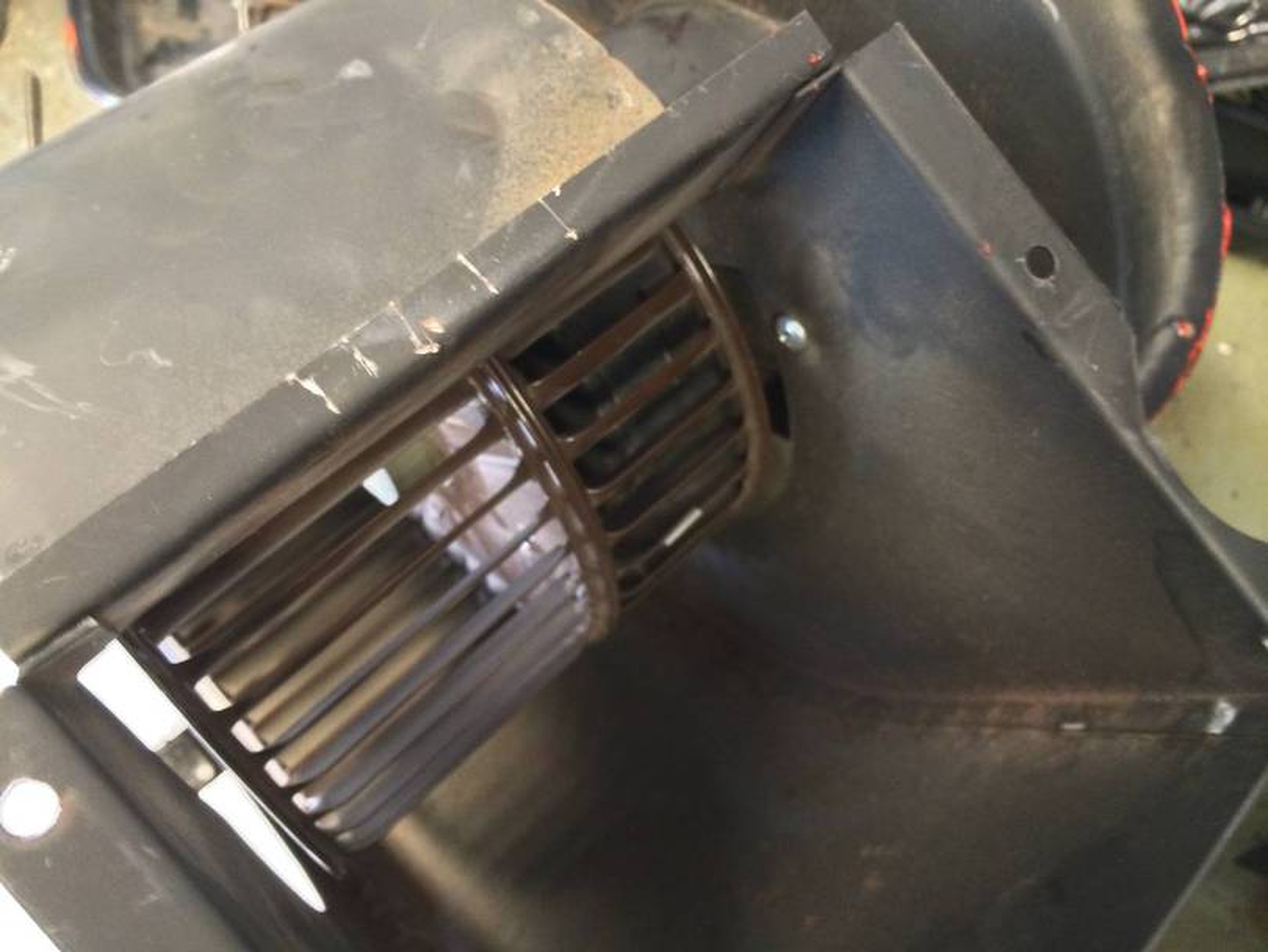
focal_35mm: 30
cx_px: 634
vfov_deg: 46.8
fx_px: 1099
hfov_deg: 59.9
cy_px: 476
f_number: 2.2
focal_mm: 4.12
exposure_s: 1/15
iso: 320
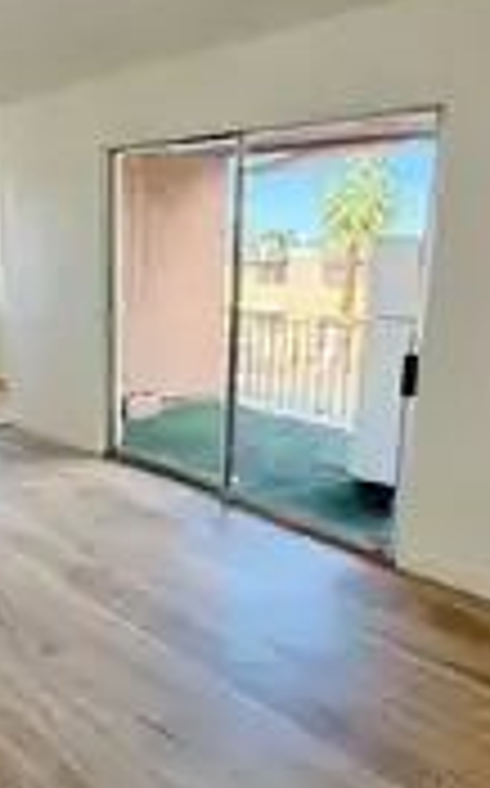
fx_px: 728
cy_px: 473
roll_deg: -2.3
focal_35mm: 34
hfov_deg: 37.2
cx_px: 238
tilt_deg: -16.1
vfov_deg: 56.3
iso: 100
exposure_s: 1/121
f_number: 2.2
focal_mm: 2.22
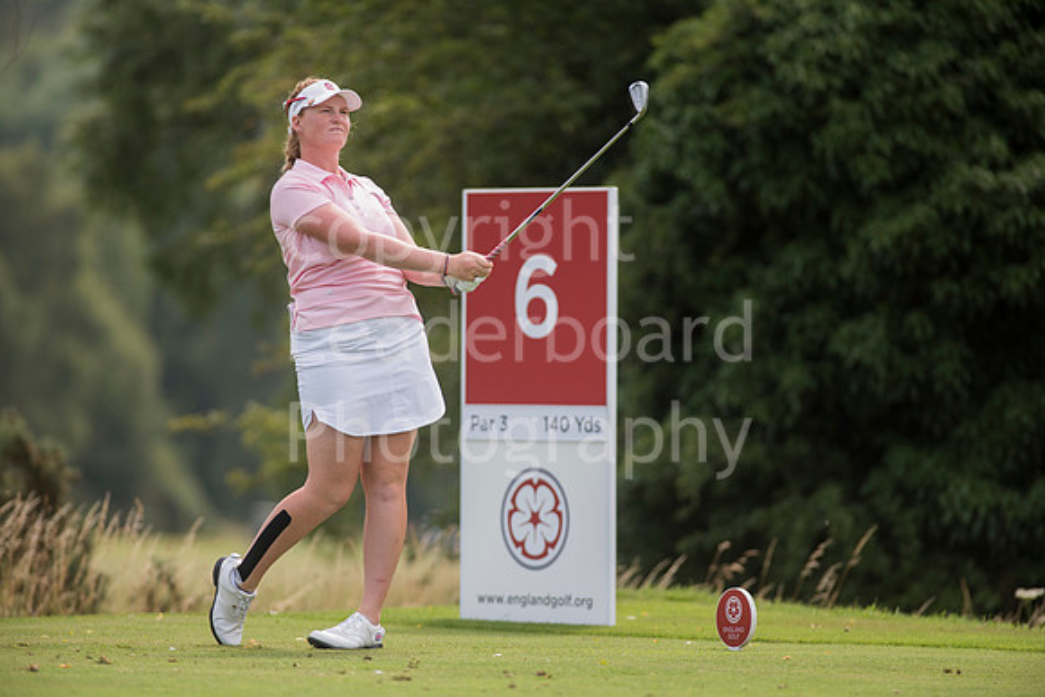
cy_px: 348
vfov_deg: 4.6
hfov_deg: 6.9
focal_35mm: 300
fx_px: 8710
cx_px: 522
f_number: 4
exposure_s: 1/2500
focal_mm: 300
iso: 400
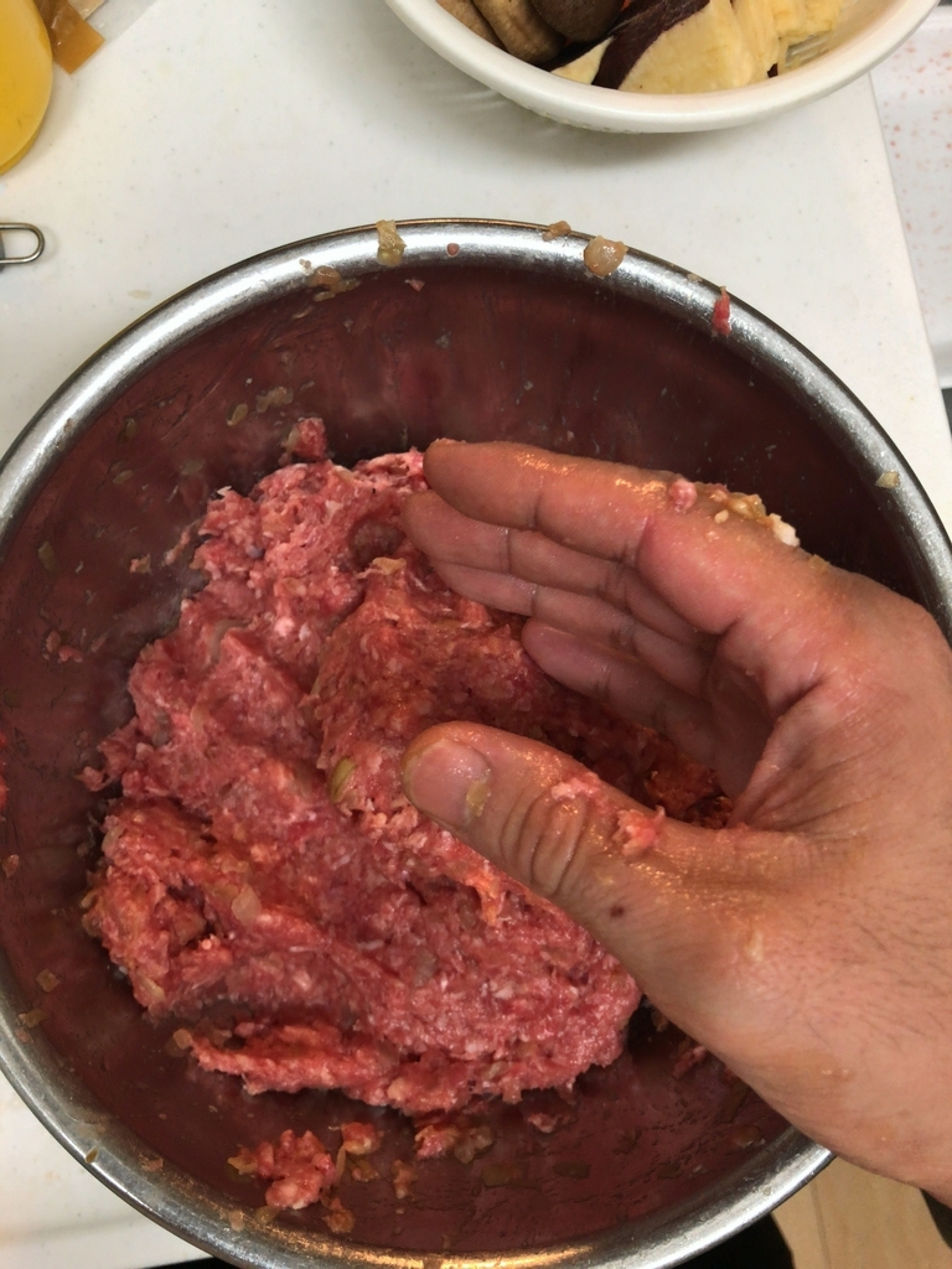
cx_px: 476
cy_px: 634
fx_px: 1027
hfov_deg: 49.7
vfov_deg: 63.4
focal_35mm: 28
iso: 80
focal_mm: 4
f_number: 1.8
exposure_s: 1/30
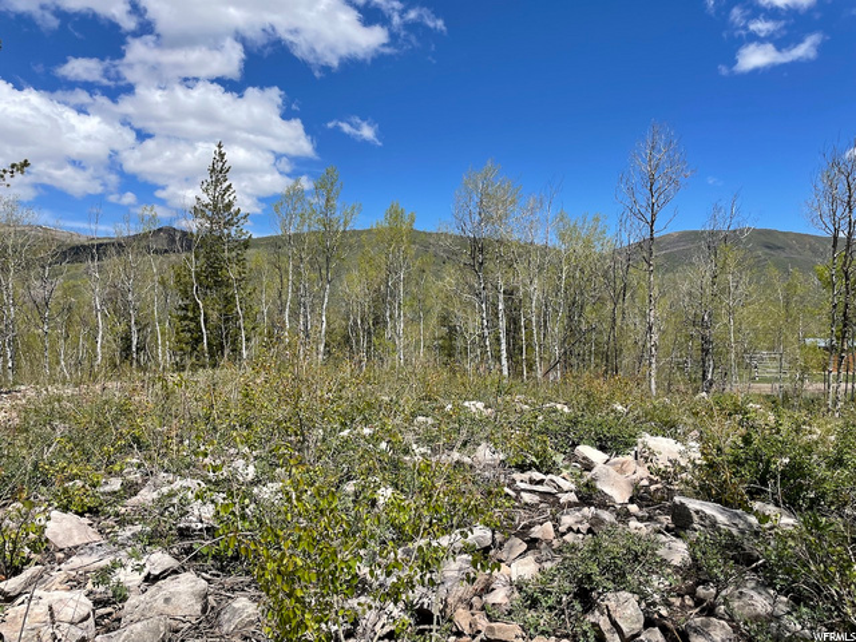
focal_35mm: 26
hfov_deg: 67.3
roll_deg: -0.9
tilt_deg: -0.3
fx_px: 643
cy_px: 321
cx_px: 428
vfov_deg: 53.1
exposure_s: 1/3610
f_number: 1.6
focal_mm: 4.2
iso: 32
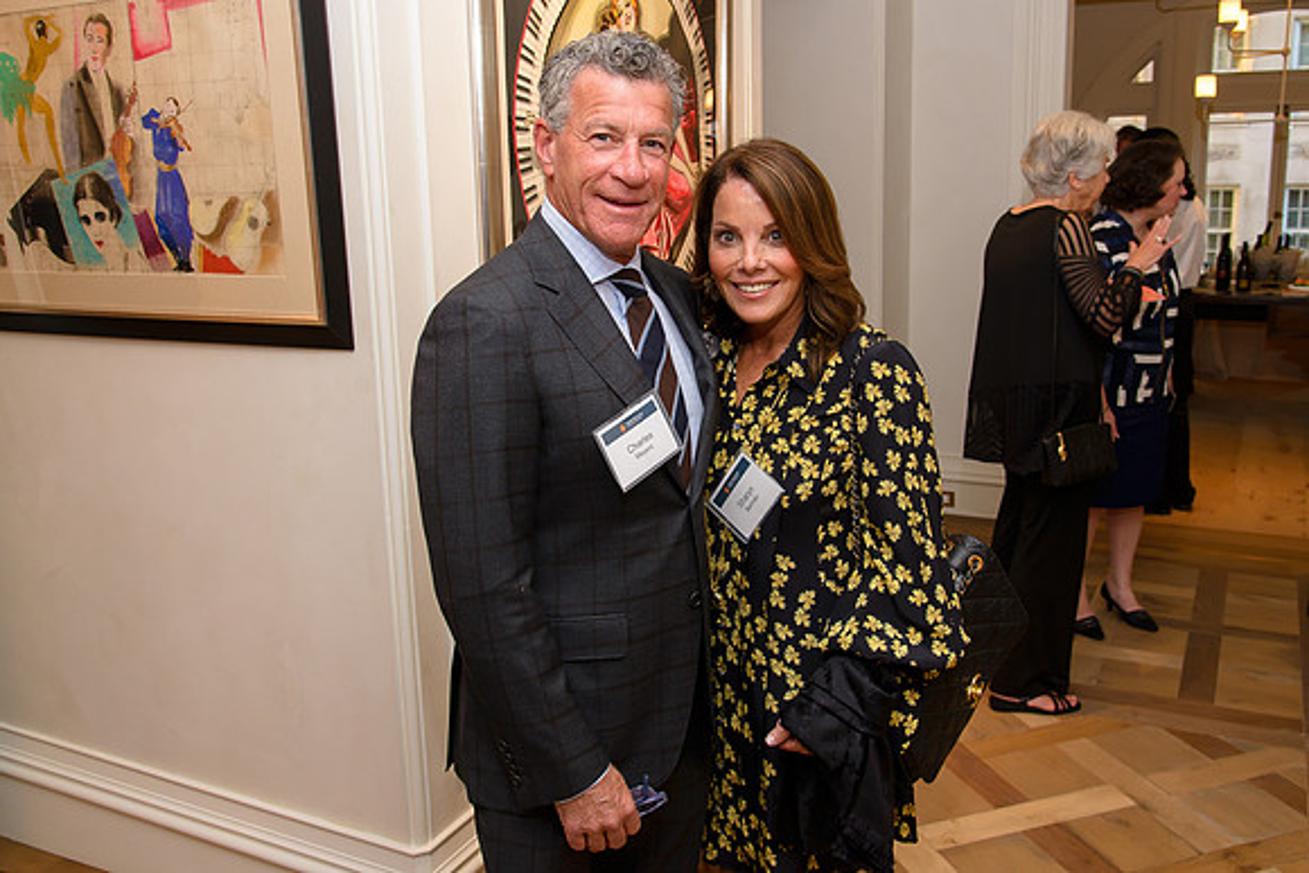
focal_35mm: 34
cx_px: 673
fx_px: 1237
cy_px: 411
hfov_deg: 55.8
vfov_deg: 38.9
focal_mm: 30
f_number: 5.6
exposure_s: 1/50
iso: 800
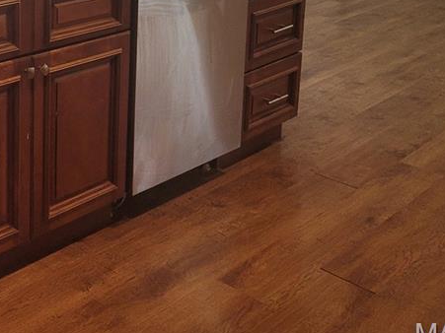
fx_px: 758
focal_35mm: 59
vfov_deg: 23.4
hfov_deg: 30.6
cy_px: -24
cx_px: 9
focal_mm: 5.4
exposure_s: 1/120
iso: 250
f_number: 1.8
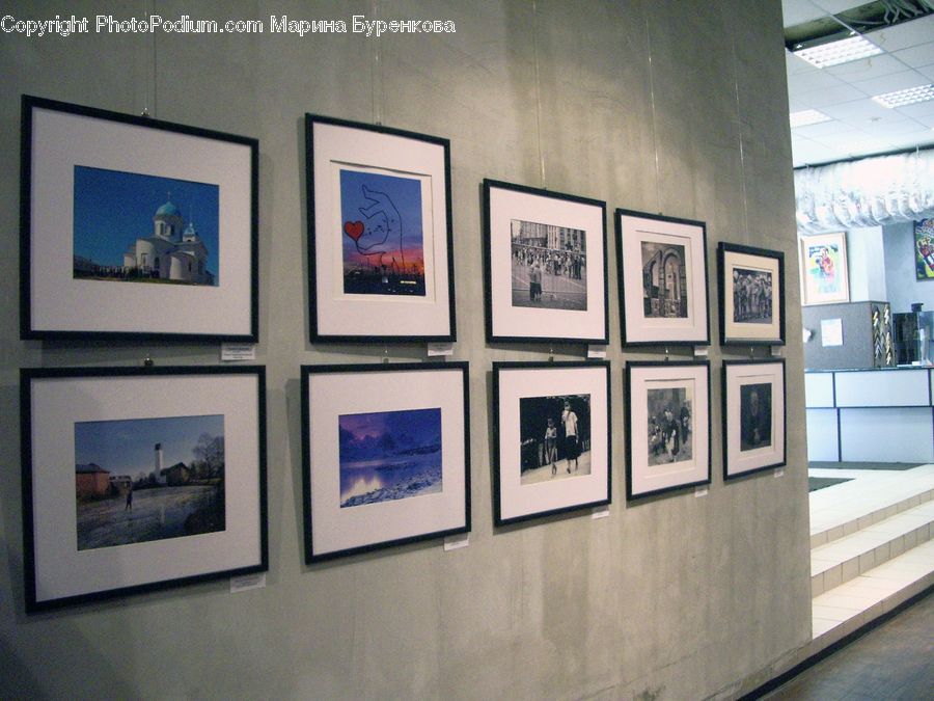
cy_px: 350
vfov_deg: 40.7
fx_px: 944
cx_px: 467
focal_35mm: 35
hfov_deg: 52.6
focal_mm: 5.8
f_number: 2.6
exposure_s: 1/25
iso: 320
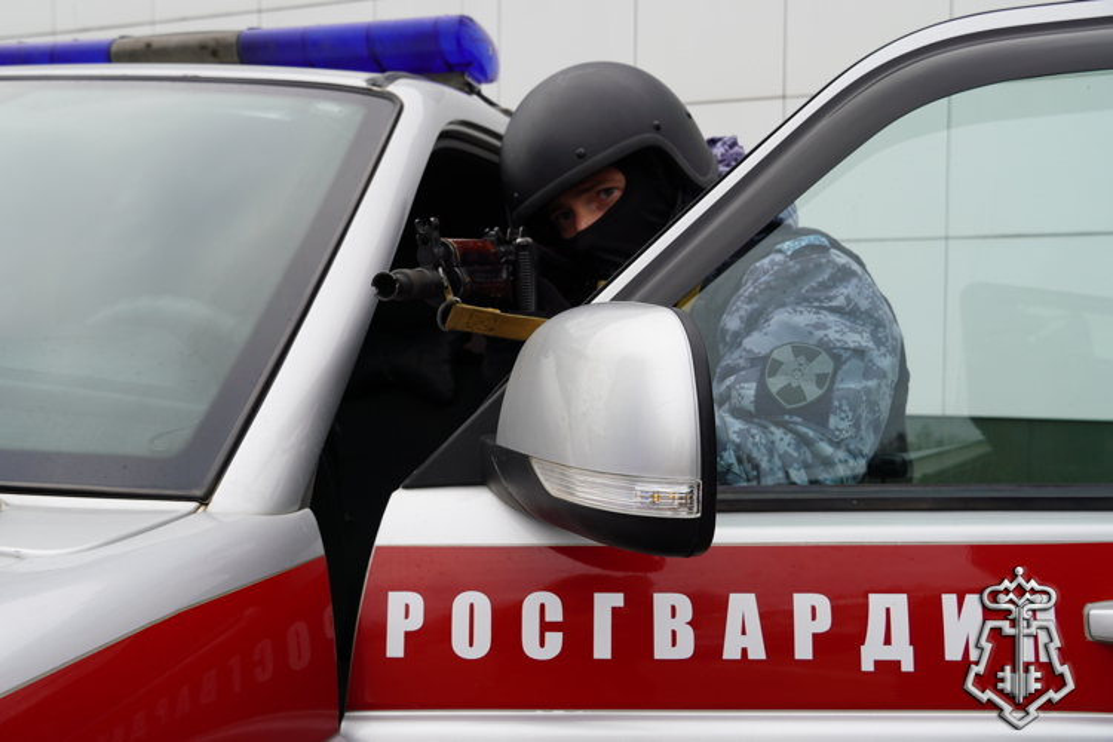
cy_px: 371
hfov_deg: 59.5
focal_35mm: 32
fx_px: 974
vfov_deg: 41.7
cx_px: 556
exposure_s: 1/80
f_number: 5.6
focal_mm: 21
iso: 100
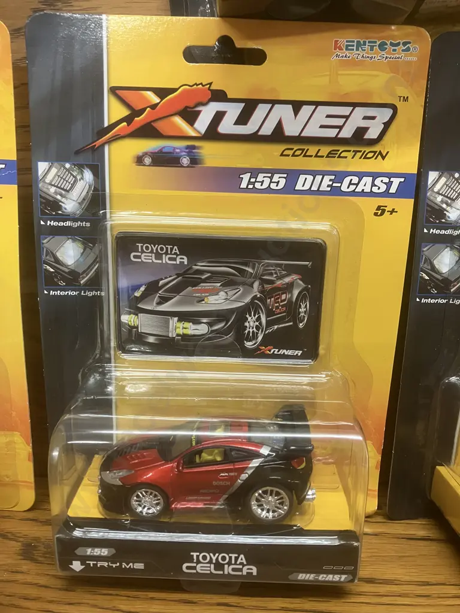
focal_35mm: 28
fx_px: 496
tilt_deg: -10.6
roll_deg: -1.2
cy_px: 306
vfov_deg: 63.4
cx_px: 230
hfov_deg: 49.7
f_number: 1.8
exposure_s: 1/50
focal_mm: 3.99
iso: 250
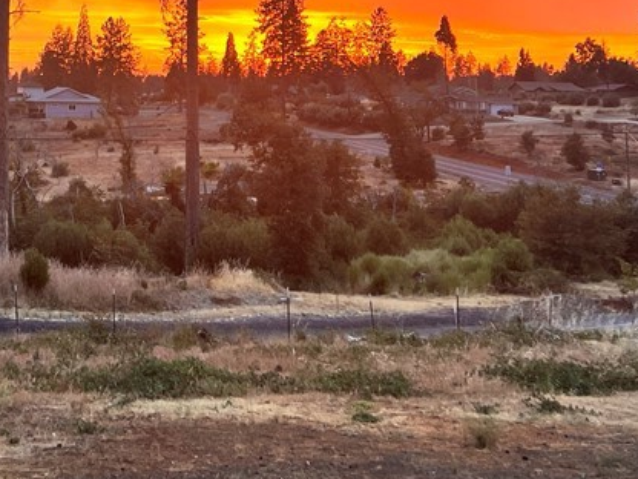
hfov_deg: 29.0
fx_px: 1180
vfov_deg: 21.7
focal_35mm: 64
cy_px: -46
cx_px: 58
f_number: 1.5
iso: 64
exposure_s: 1/121
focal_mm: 5.7
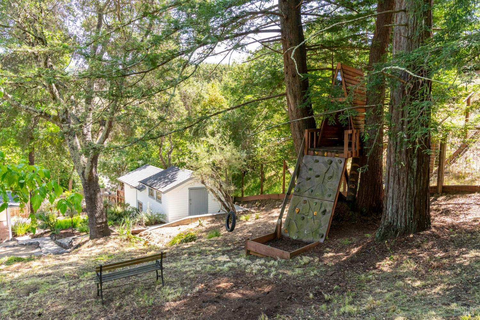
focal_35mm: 28
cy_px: 160
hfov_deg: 65.5
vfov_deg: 46.4
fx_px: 373
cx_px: 240
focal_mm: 28
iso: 1600
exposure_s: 1/250
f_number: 9
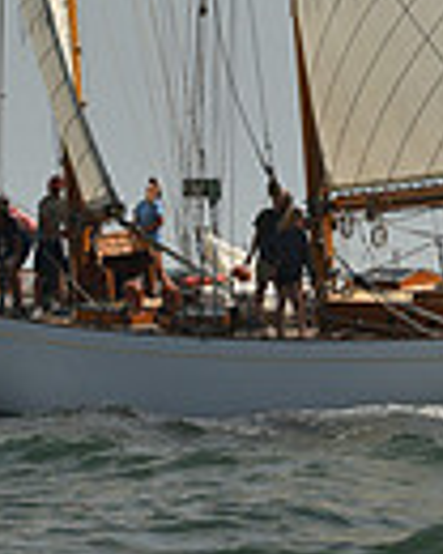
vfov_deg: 6.4
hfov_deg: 5.3
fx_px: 4802
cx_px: 224
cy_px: -554
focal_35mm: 293
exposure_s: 1/1250
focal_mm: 70
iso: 320
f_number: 7.1
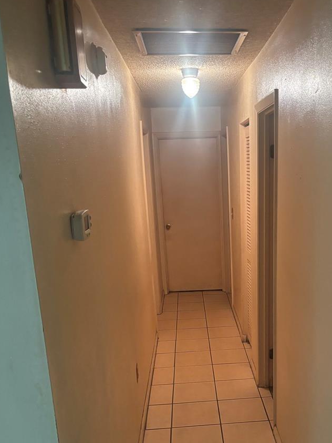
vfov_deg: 49.4
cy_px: 292
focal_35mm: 37
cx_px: 229
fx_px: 473
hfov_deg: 38.1
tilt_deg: -14.5
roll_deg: +1.2
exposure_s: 1/60
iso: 500
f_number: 1.6
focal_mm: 5.96
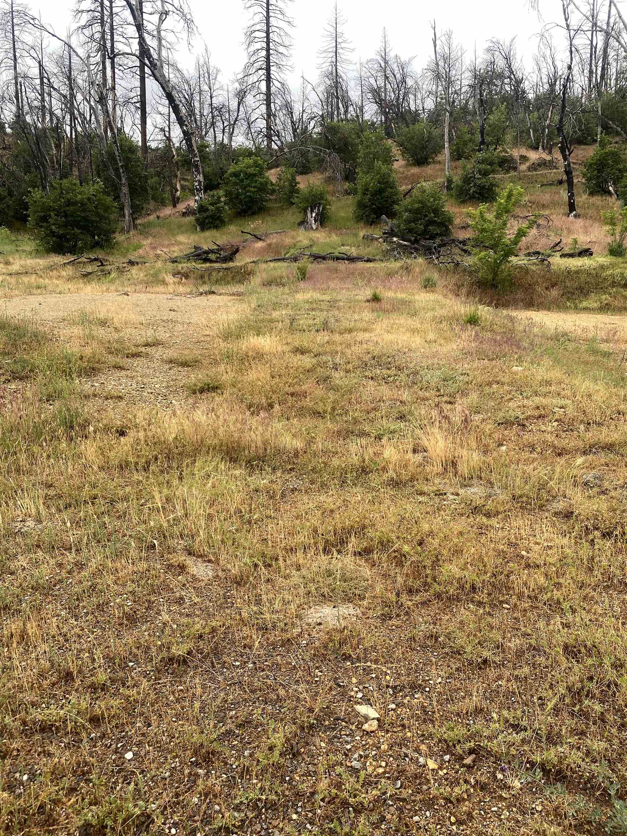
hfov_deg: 53.1
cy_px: 418
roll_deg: -0.6
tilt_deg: -5.0
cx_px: 314
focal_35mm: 26
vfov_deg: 67.3
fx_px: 628
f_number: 1.8
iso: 32
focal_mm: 4.25
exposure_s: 1/361
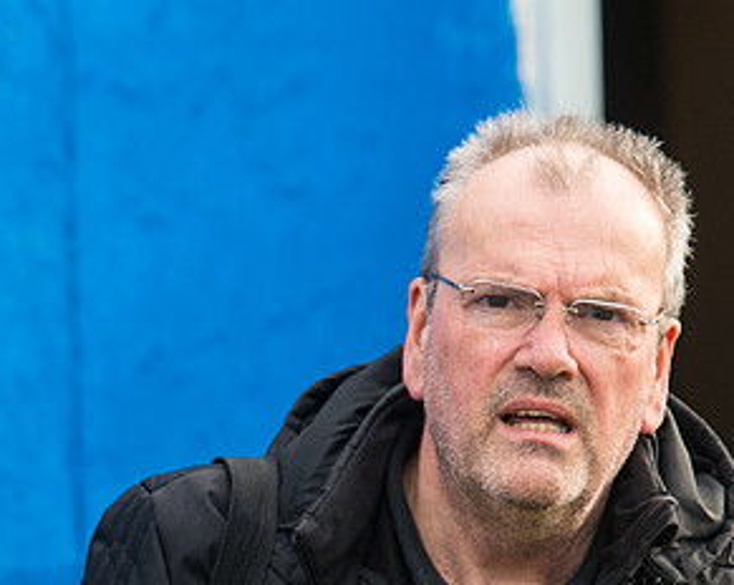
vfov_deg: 1.4
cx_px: 239
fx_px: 23170
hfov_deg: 1.8
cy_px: 378
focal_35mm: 1068
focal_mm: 400
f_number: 2.8
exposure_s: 1/3200
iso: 800
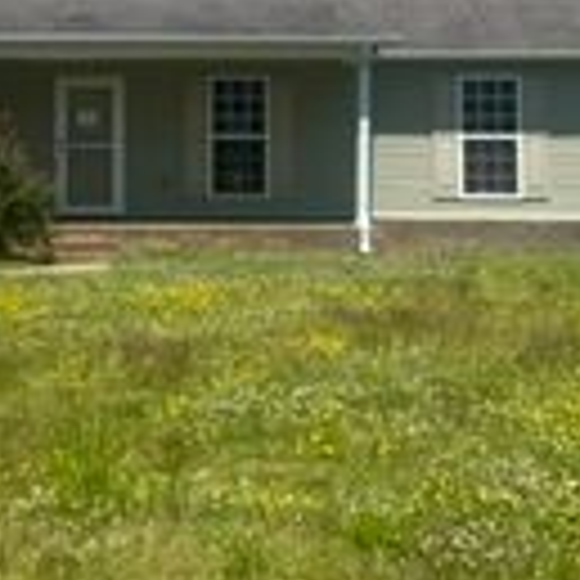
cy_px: 74
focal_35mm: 82
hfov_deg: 20.9
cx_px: 135
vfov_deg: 20.8
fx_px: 1554
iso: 80
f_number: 1.78
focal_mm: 6.76
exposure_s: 1/4310
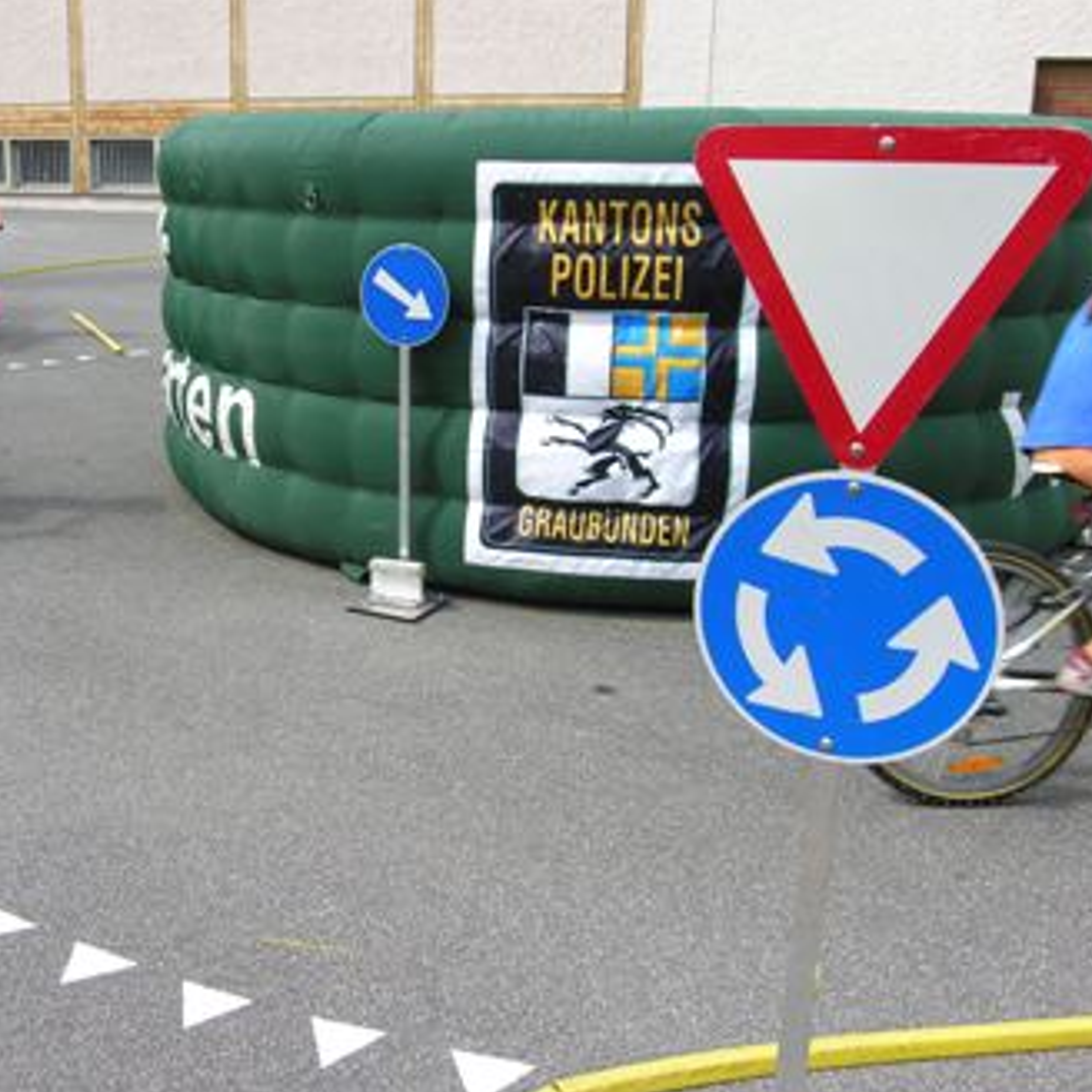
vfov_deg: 41.9
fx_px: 1428
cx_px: 336
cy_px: 559
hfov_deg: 41.1
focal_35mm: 40
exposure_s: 1/142
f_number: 5.1
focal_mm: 8.1
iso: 50
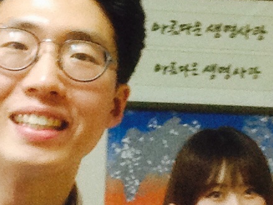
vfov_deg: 14.5
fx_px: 804
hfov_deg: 19.3
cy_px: 116
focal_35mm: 102
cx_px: 144
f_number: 2.4
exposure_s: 1/30
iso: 200
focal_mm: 2.18
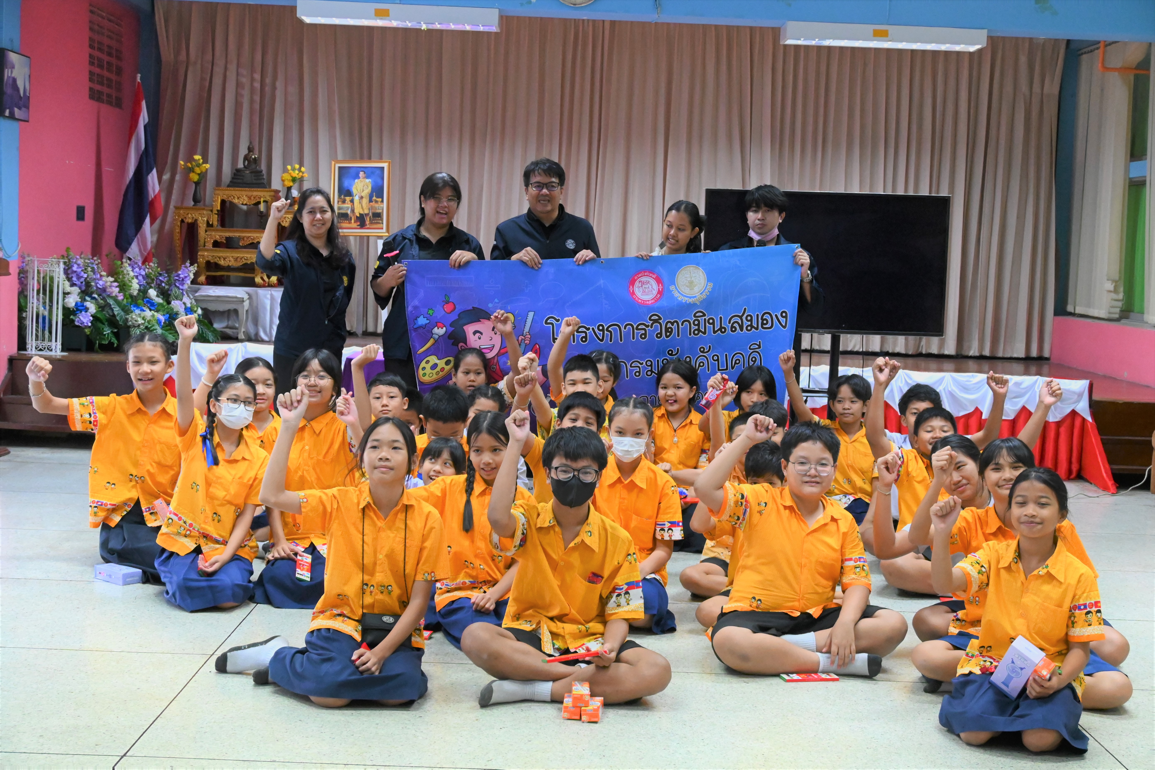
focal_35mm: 47
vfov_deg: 28.5
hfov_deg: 41.7
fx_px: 1516
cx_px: 578
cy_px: 385
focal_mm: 31.5
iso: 5000
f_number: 5.6
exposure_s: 1/160
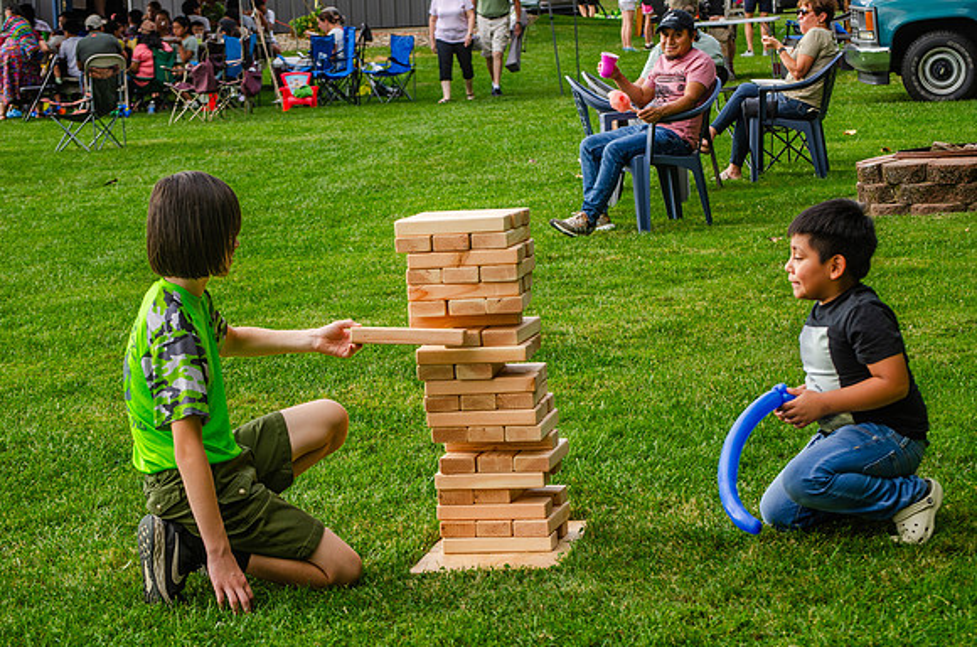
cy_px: 324
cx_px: 488
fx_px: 2640
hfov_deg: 21.0
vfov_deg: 14.0
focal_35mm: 98
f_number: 7.1
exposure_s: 1/200
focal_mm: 65
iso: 200
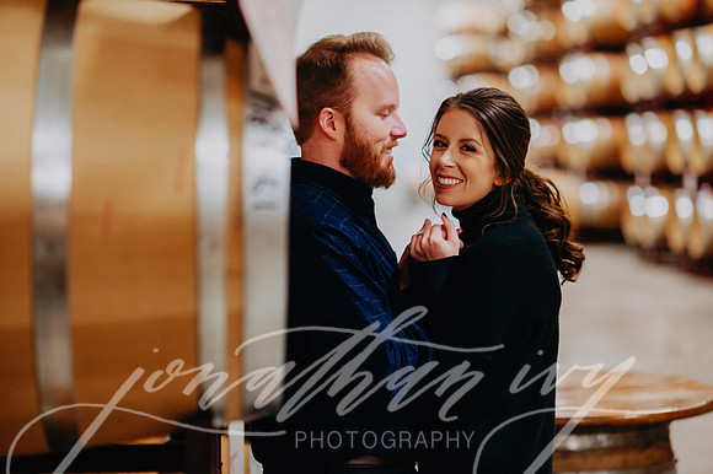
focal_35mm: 85
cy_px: 237
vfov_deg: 16.1
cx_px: 356
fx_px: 1682
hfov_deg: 23.9
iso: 3200
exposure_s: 1/200
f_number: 2
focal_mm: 85
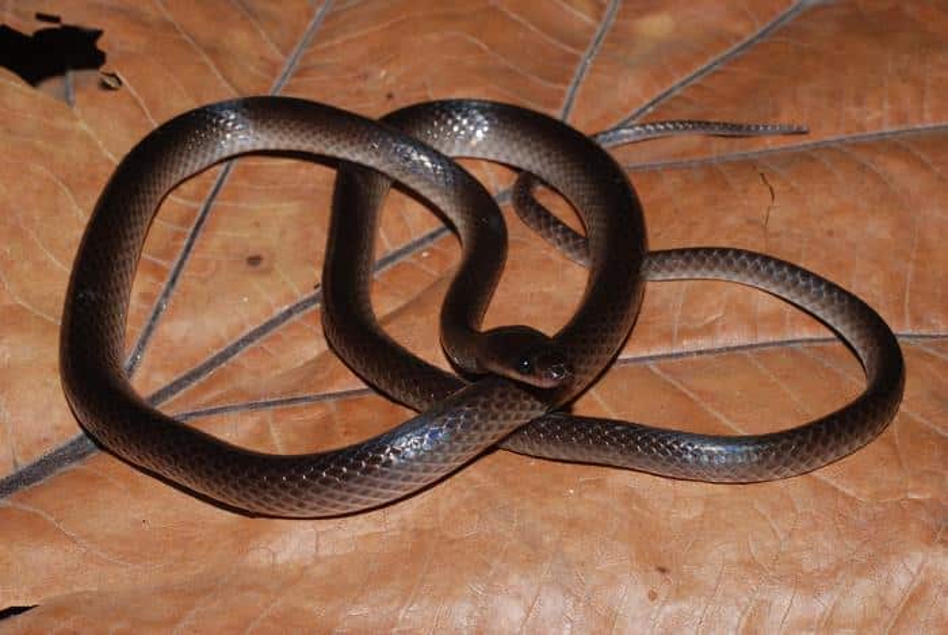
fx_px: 1978
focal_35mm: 75
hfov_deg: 27.0
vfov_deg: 18.2
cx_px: 474
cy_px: 318
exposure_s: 1/60
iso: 100
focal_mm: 50
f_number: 13
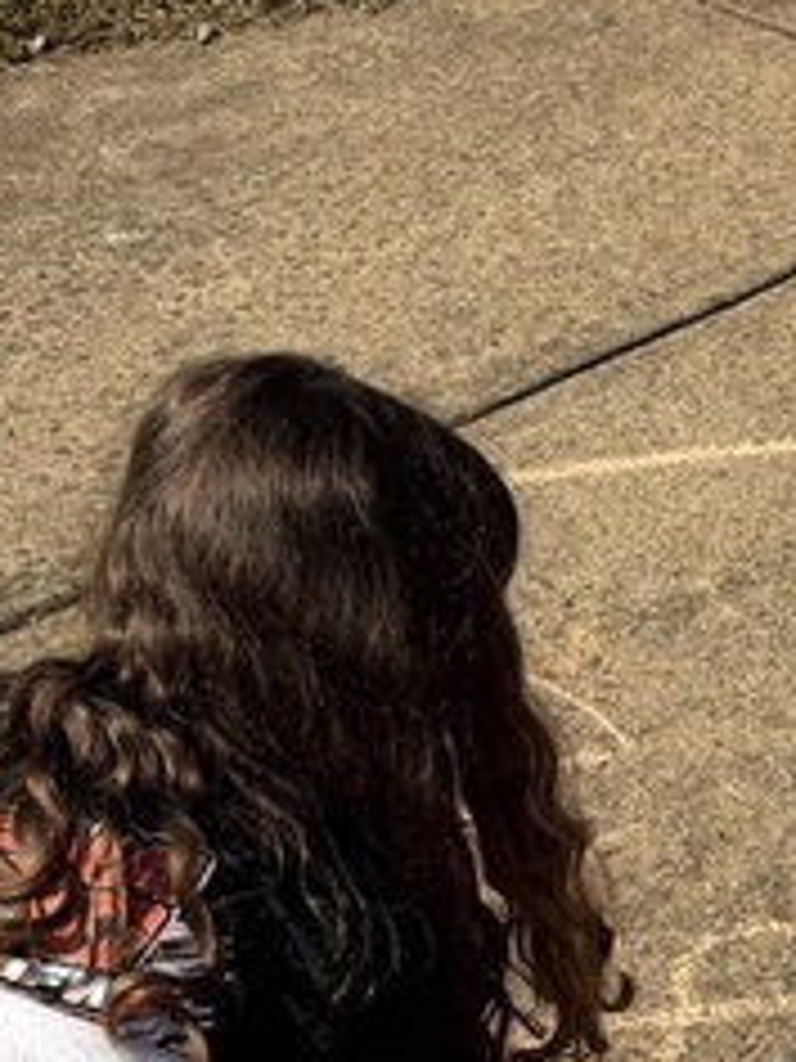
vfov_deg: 17.9
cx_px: 1160
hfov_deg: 13.5
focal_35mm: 104
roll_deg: +0.7
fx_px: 3189
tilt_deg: -41.9
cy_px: 1282
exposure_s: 1/4975
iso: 80
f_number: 1.78
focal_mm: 6.76
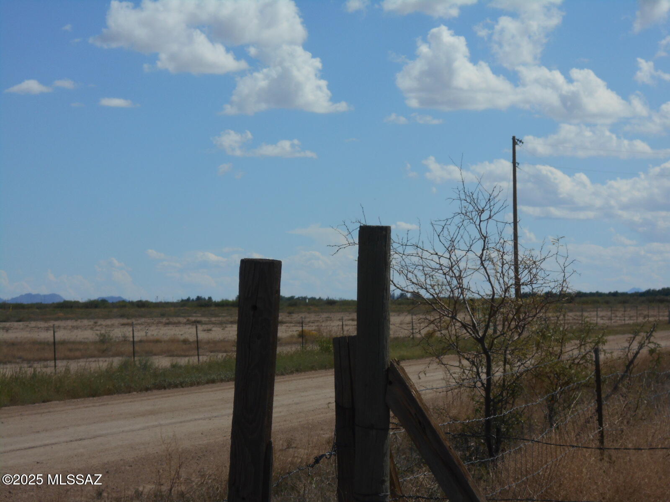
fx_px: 2516
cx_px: 335
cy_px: 251
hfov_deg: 15.2
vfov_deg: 11.4
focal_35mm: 130
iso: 80
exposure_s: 1/800
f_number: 6.5
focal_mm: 23
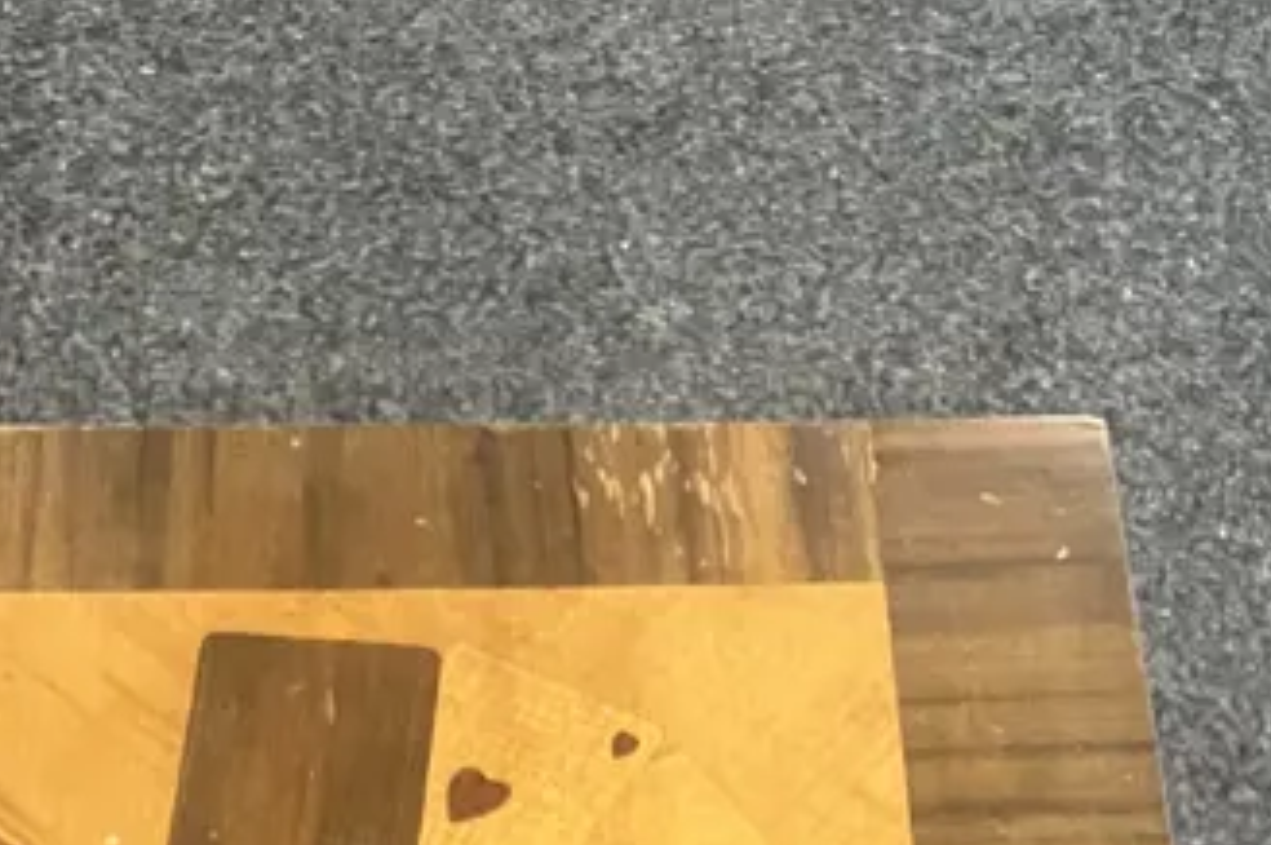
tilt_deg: -62.2
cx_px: 388
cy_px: 1888
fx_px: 3210
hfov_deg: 22.3
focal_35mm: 91
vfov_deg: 12.5
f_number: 1.8
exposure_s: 1/33
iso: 320
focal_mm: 3.99
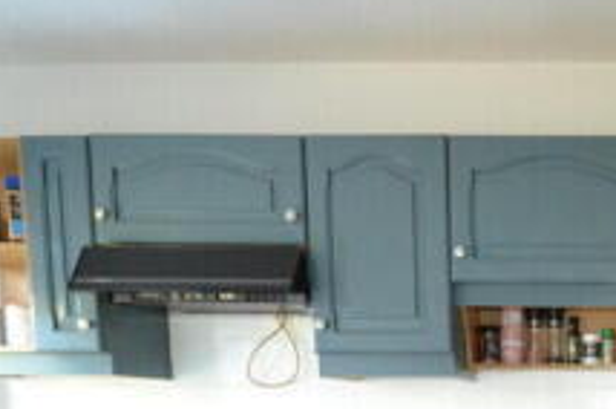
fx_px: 786
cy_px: 497
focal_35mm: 46
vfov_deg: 25.9
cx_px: 663
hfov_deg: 36.7
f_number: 3.5
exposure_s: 1/60
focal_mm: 10
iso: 2000
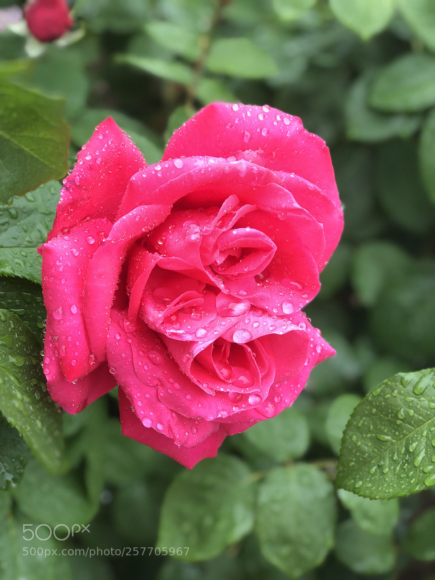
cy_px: 290
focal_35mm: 52
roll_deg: -1.6
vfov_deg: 36.8
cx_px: 218
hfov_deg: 28.0
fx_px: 871
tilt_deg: -37.0
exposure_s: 1/120
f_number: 2.4
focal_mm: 6
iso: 64
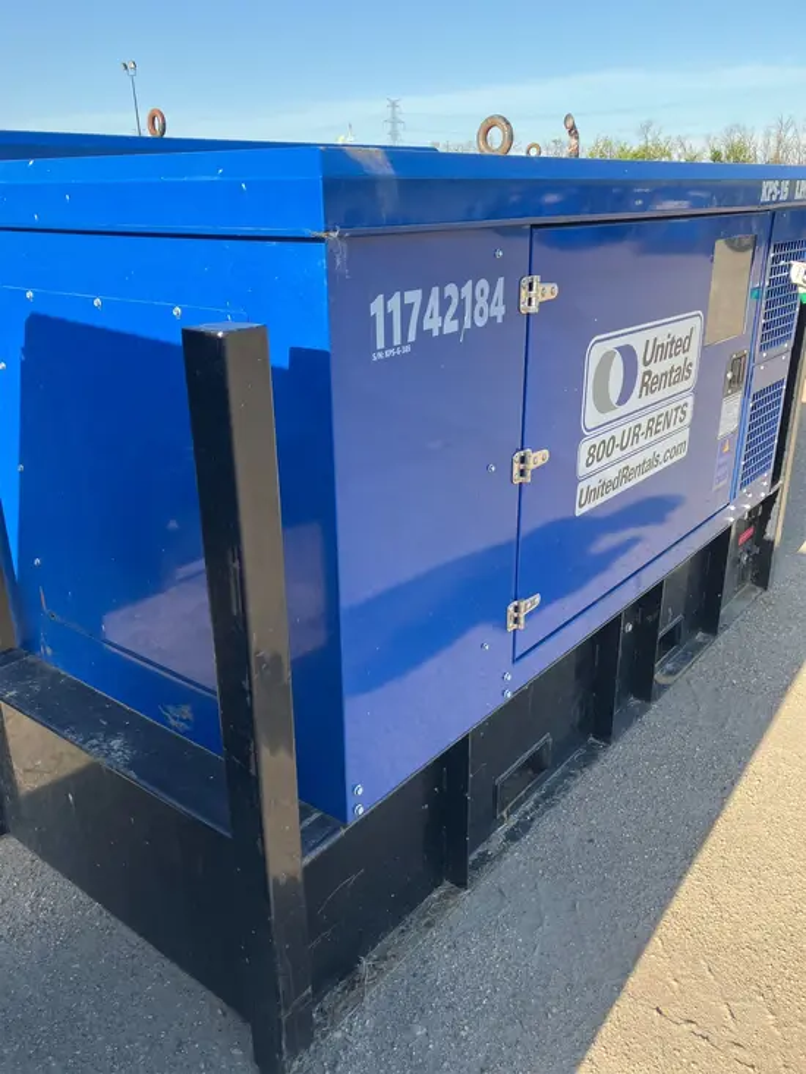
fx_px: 869
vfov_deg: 63.4
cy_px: 537
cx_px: 403
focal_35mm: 28
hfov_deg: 49.8
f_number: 1.8
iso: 32
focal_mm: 3.99
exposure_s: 1/437
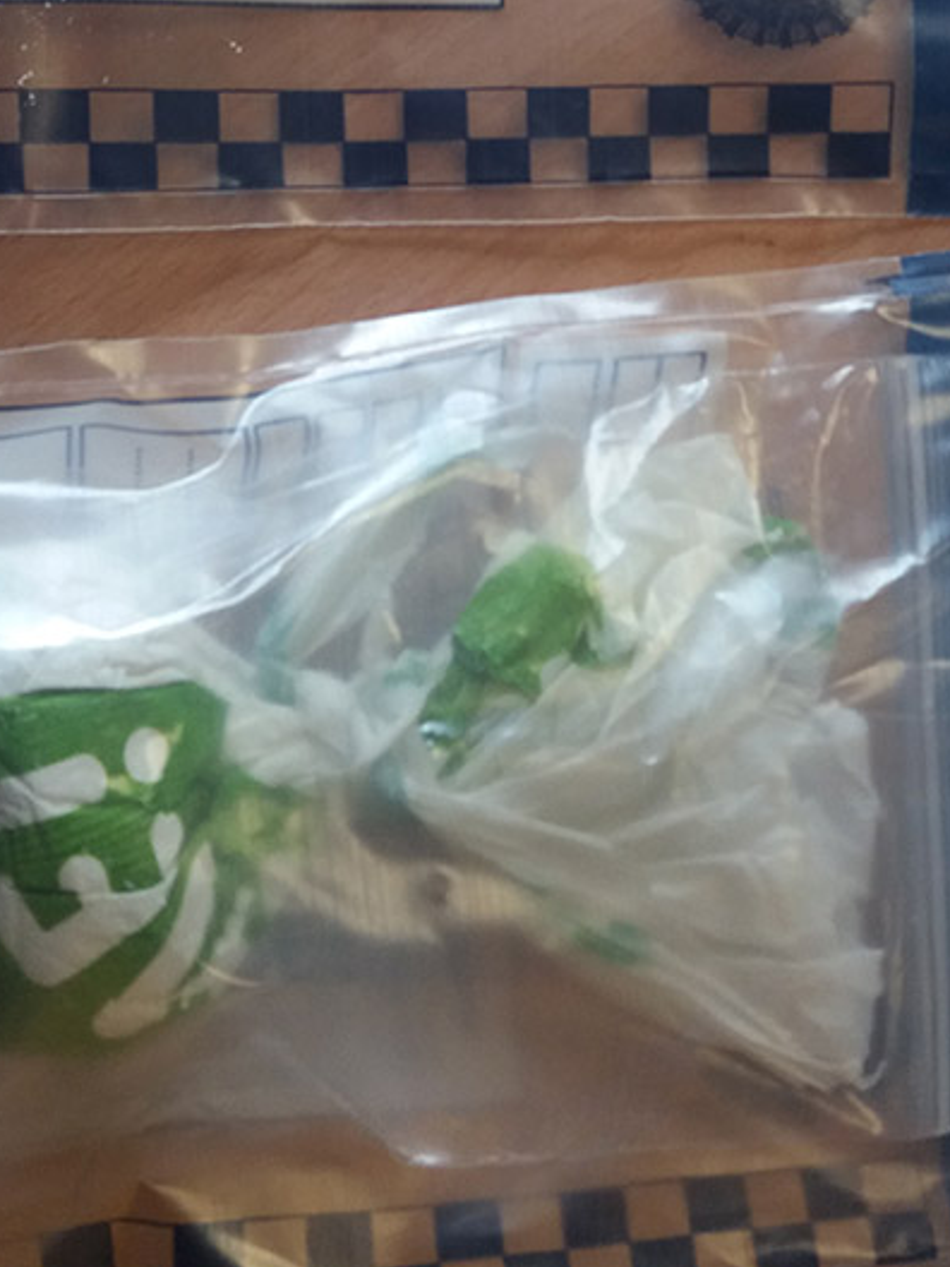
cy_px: 257
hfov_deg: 27.5
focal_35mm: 53
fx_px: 1939
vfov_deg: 35.0
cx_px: 521
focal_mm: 3.7
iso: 100
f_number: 1.9
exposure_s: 1/33
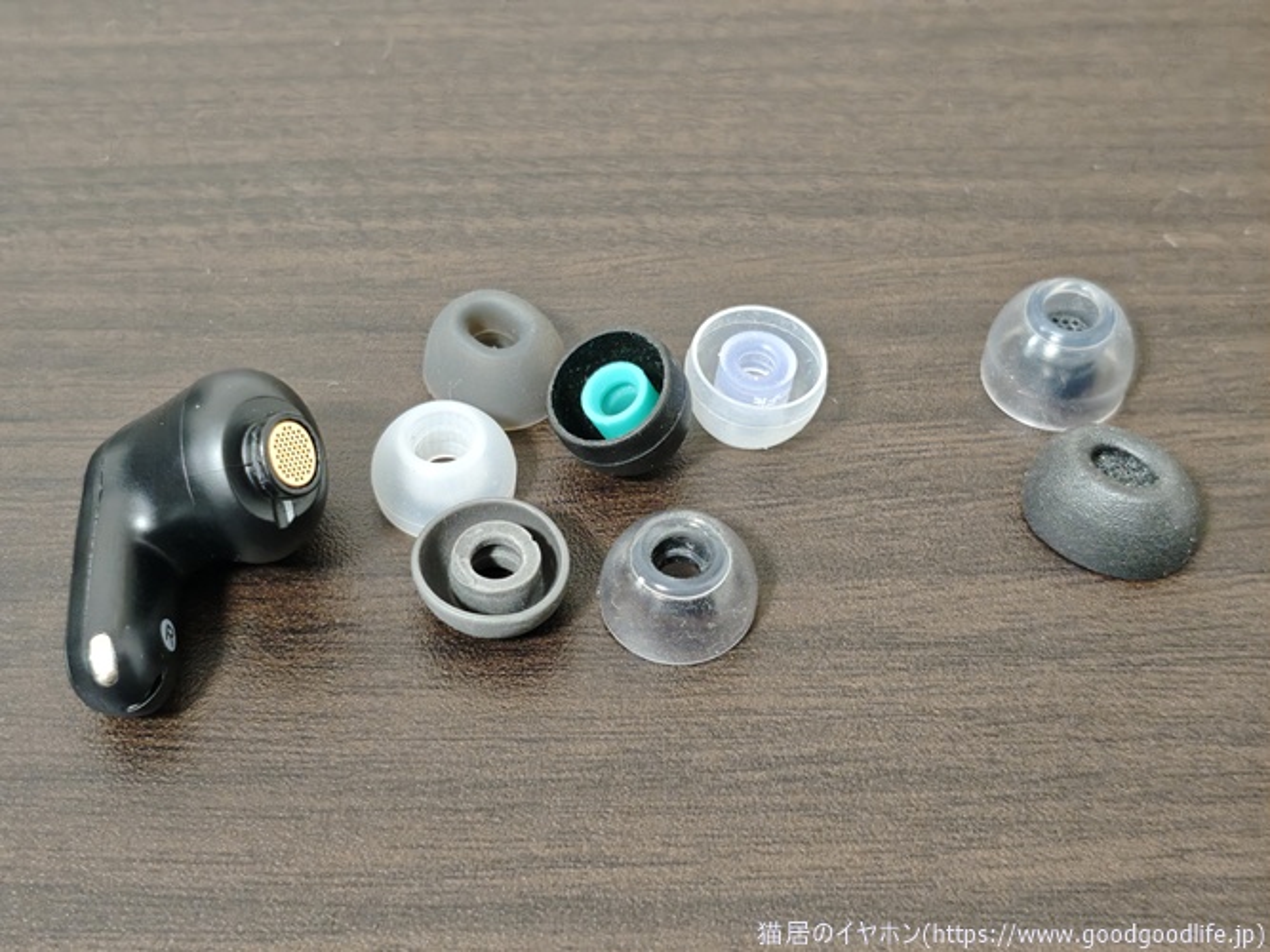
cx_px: 635
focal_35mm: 52
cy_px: 476
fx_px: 1907
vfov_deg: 28.0
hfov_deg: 36.8
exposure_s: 1/50
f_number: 1.5
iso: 500
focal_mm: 4.94
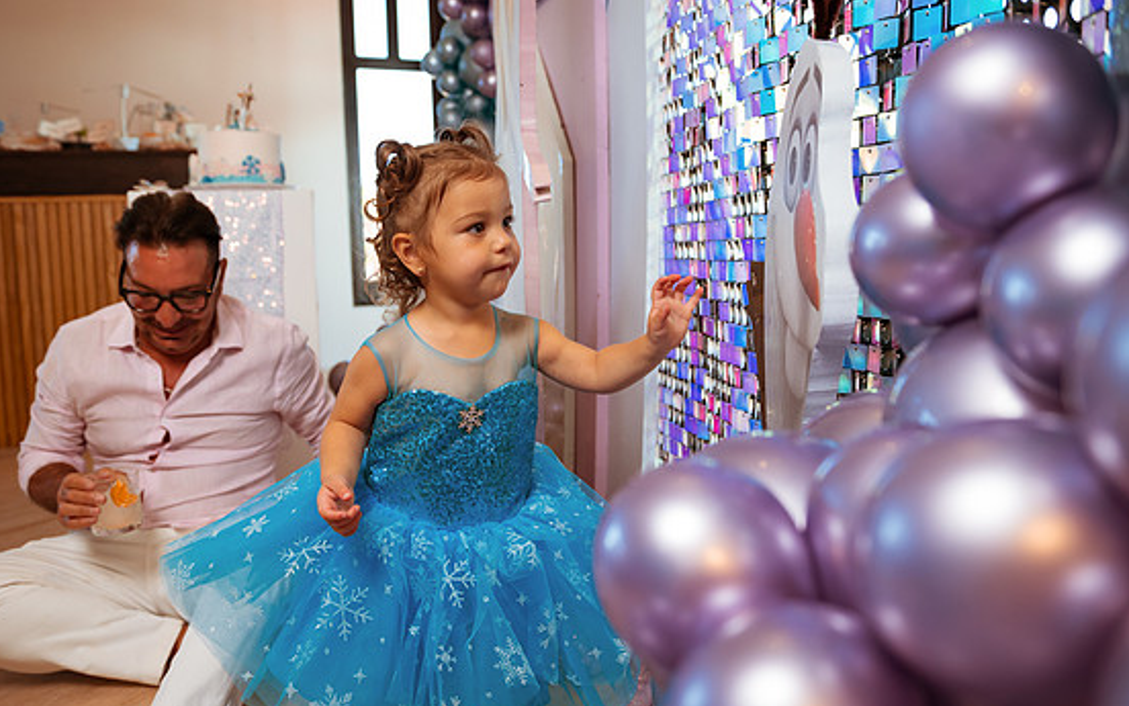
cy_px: 347
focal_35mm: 30
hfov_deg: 62.9
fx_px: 923
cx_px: 552
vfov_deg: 41.8
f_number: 3.5
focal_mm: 28
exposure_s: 1/400
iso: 800
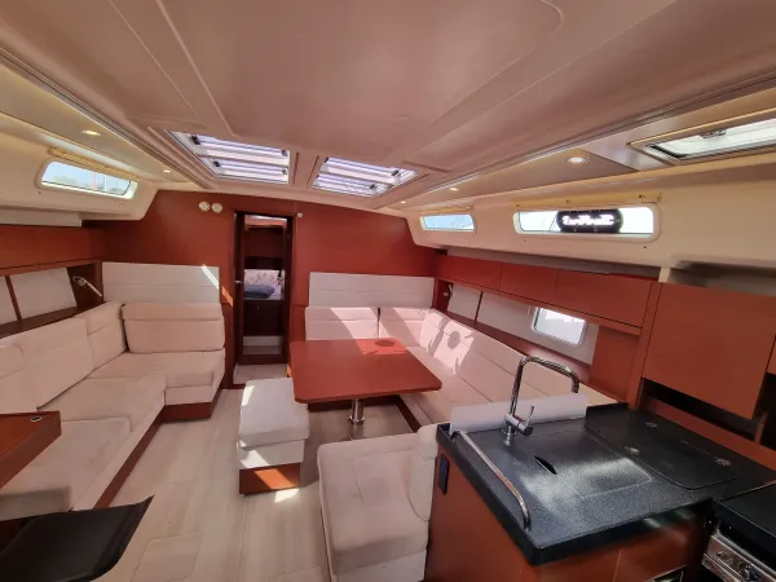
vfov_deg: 89.9
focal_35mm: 13
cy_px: 291
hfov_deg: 106.2
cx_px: 388
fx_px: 291
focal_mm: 2.2
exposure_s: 1/100
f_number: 2.2
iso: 80
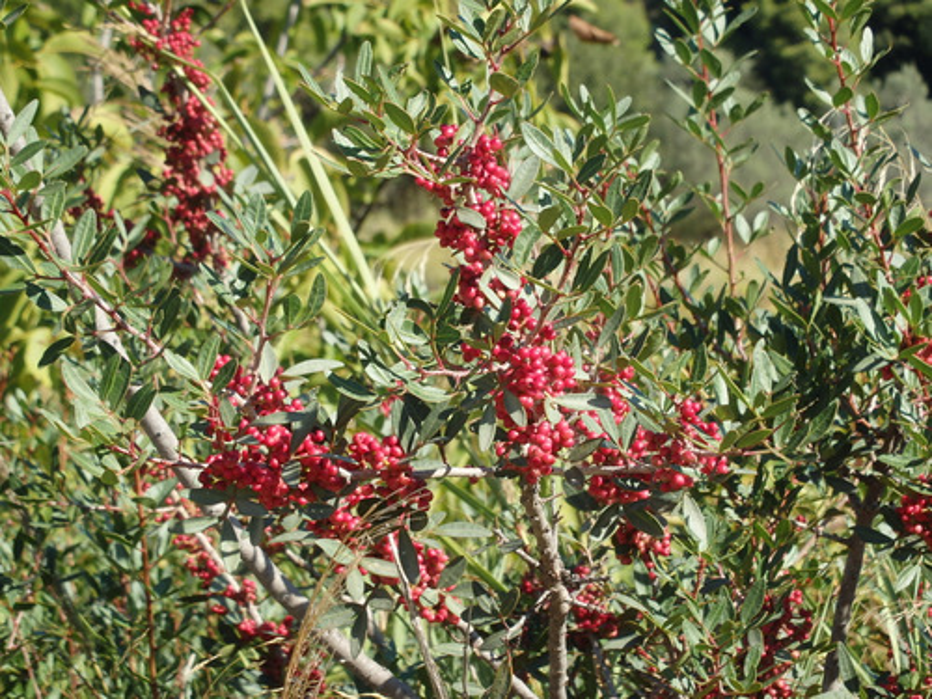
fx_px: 3177
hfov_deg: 16.7
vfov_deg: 12.6
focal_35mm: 118
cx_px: 466
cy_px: 350
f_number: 5.5
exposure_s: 1/250
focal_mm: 21.2
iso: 125
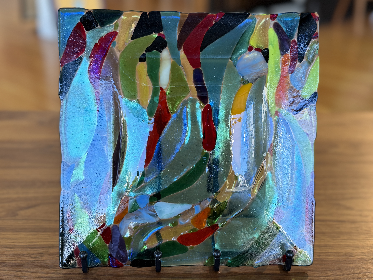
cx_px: 186
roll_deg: -0.9
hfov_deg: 71.6
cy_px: 140
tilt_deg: -25.3
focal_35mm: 24
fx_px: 259
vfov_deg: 56.8
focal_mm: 6.76
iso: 100
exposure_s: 1/120
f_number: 1.78
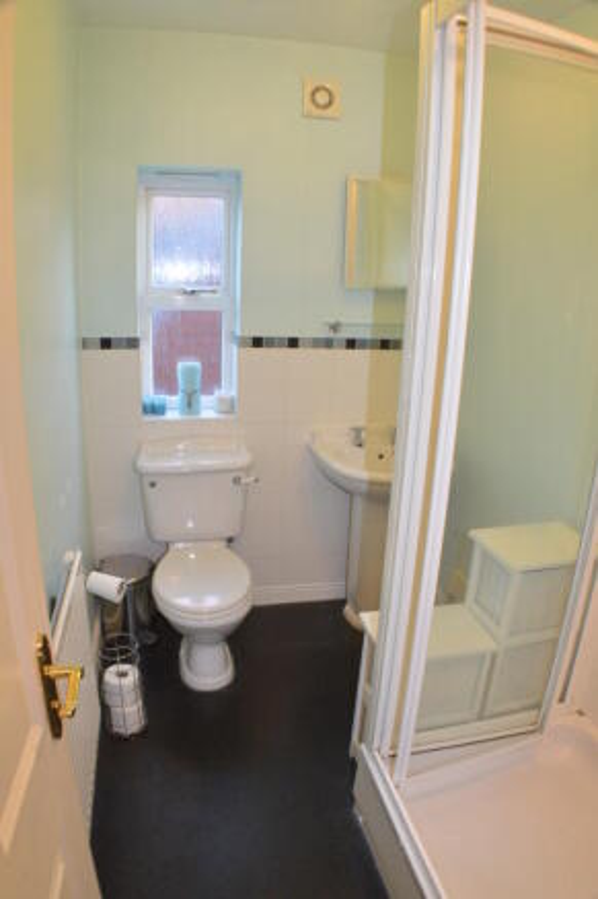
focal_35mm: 30
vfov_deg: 61.9
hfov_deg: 43.6
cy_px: 450
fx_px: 748
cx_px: 299
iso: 800
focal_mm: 20
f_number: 11
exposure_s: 1/5
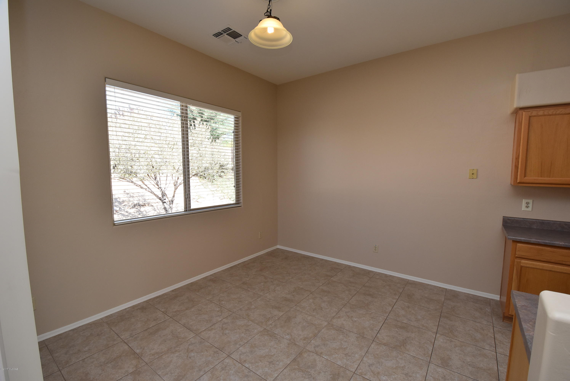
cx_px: 285
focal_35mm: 15
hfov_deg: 100.3
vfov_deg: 77.4
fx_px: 238
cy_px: 190
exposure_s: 1/125
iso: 400
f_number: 5.6
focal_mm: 10
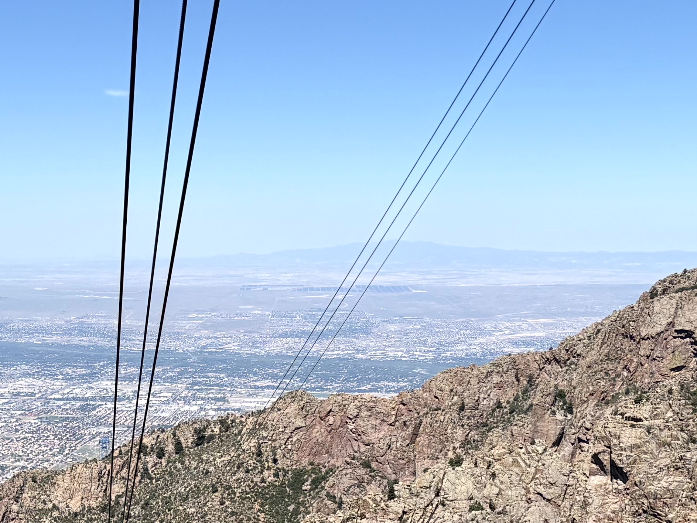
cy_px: 736
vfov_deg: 17.8
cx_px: 142
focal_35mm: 76
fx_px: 1531
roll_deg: +0.0
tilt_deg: -16.7
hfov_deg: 25.2
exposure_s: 1/1706
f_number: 1.6
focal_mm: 5.96
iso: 50
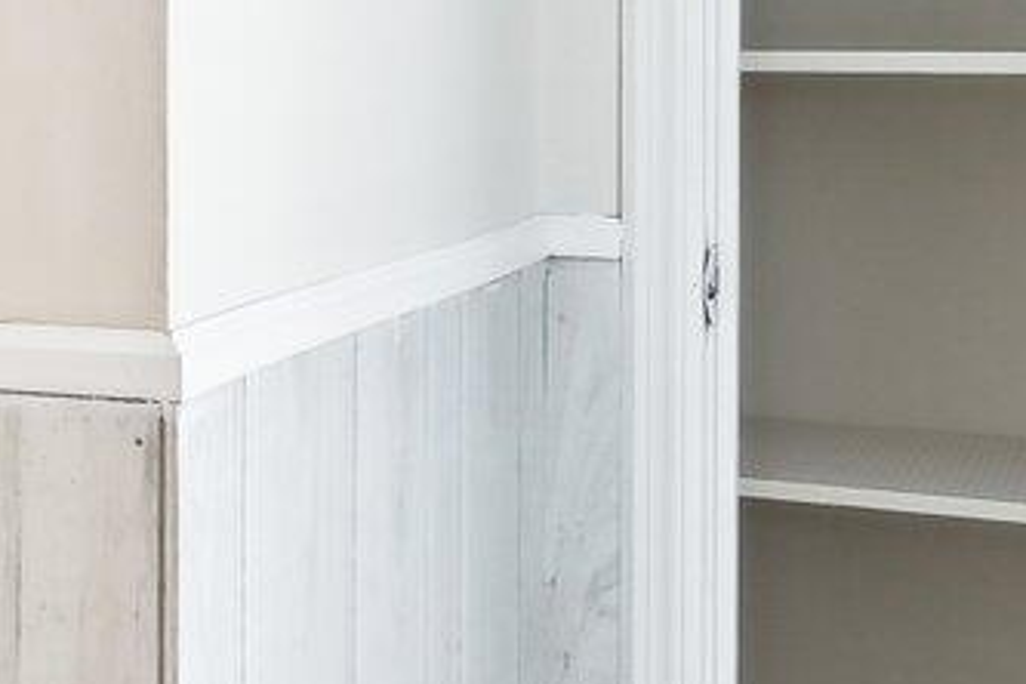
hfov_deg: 19.0
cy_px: 43
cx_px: -743
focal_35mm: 86
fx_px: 2451
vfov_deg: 15.7
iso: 400
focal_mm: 14
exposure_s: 1/20
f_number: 5.6
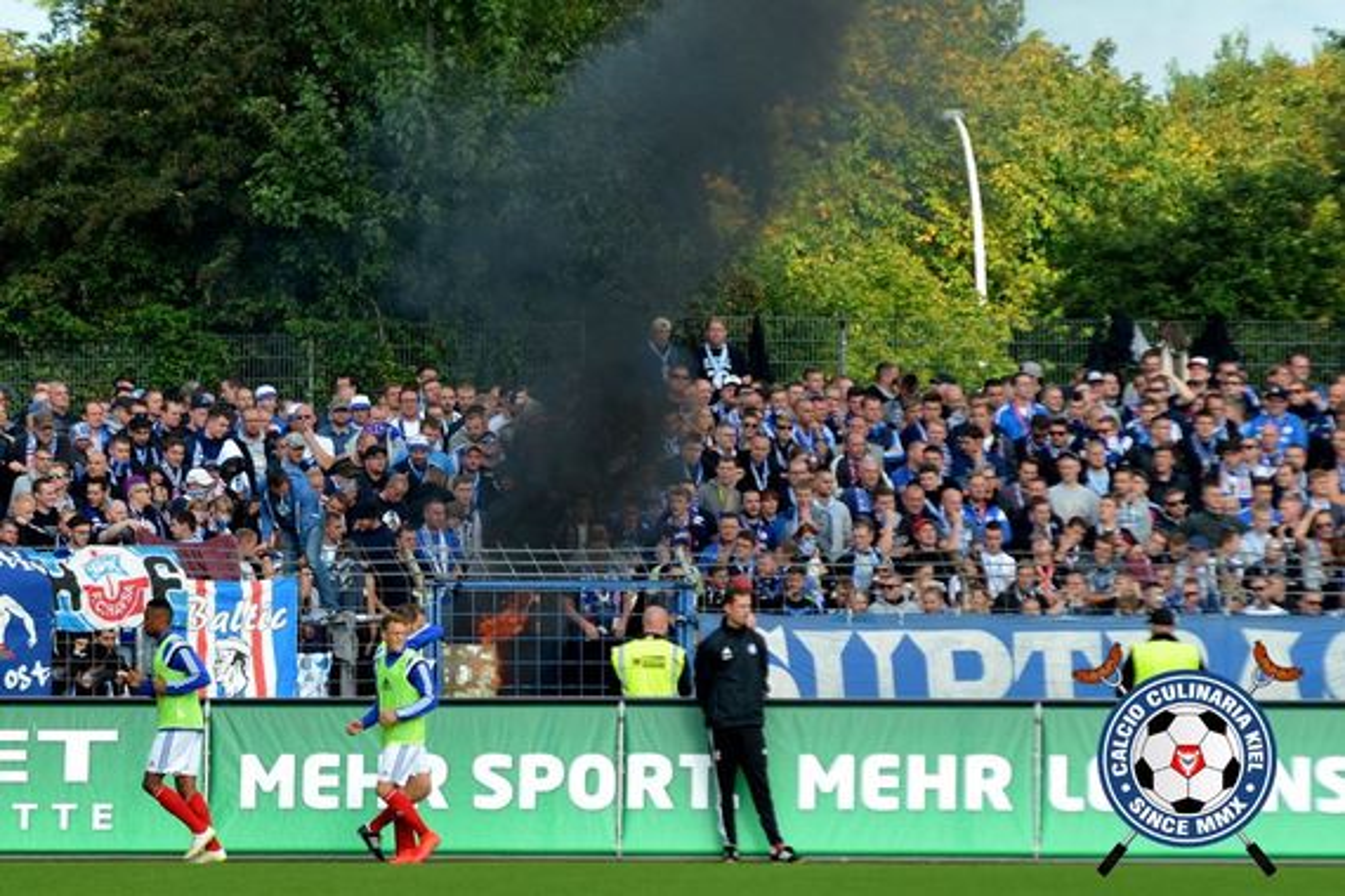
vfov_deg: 4.6
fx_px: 11207
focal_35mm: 300
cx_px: 672
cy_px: 448
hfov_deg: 6.9
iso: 400
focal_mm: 200
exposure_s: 1/1250
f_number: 5
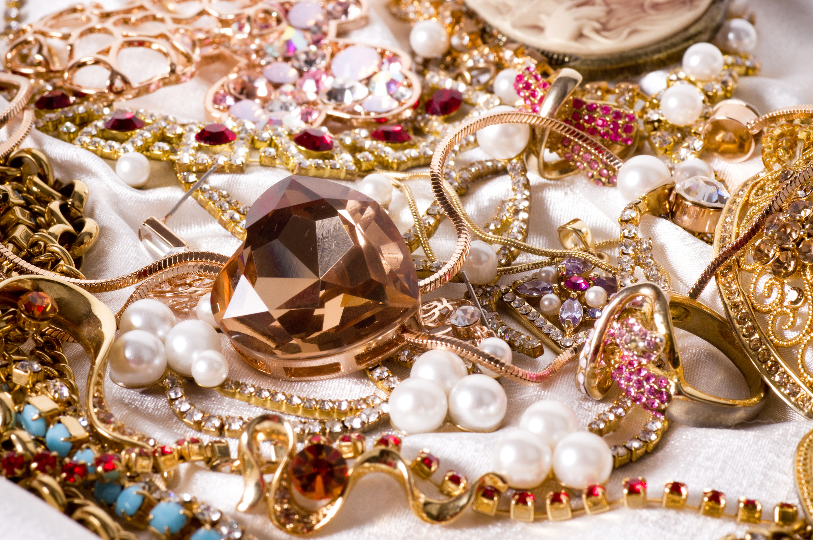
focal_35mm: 135
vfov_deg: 10.1
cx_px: 406
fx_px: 3045
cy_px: 270
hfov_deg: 15.2
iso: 200
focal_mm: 90
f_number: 16
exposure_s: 1/125
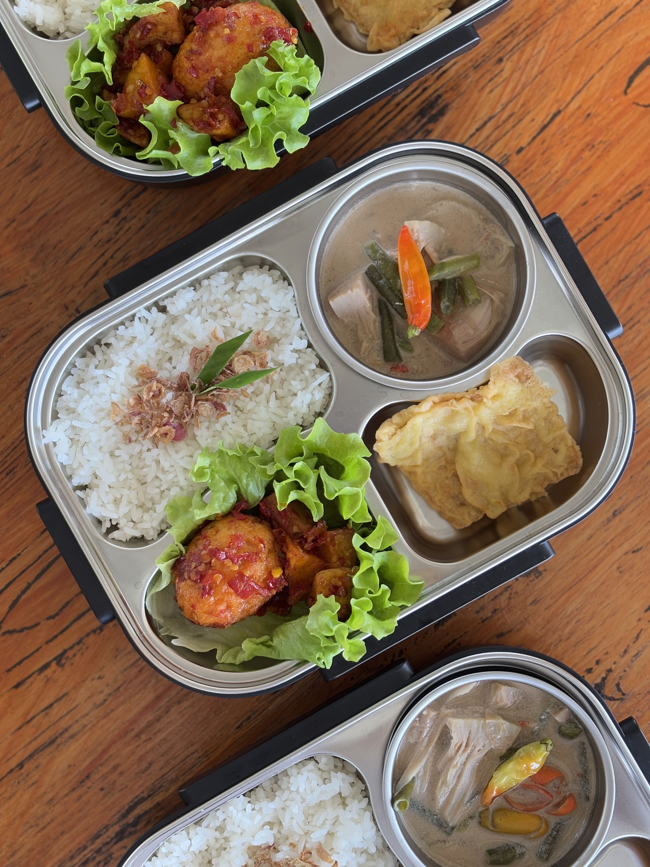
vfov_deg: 36.8
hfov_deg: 28.0
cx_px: 325
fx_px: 1302
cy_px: 434
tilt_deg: -88.5
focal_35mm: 52
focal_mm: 5.96
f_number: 1.6
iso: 50
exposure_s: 1/100
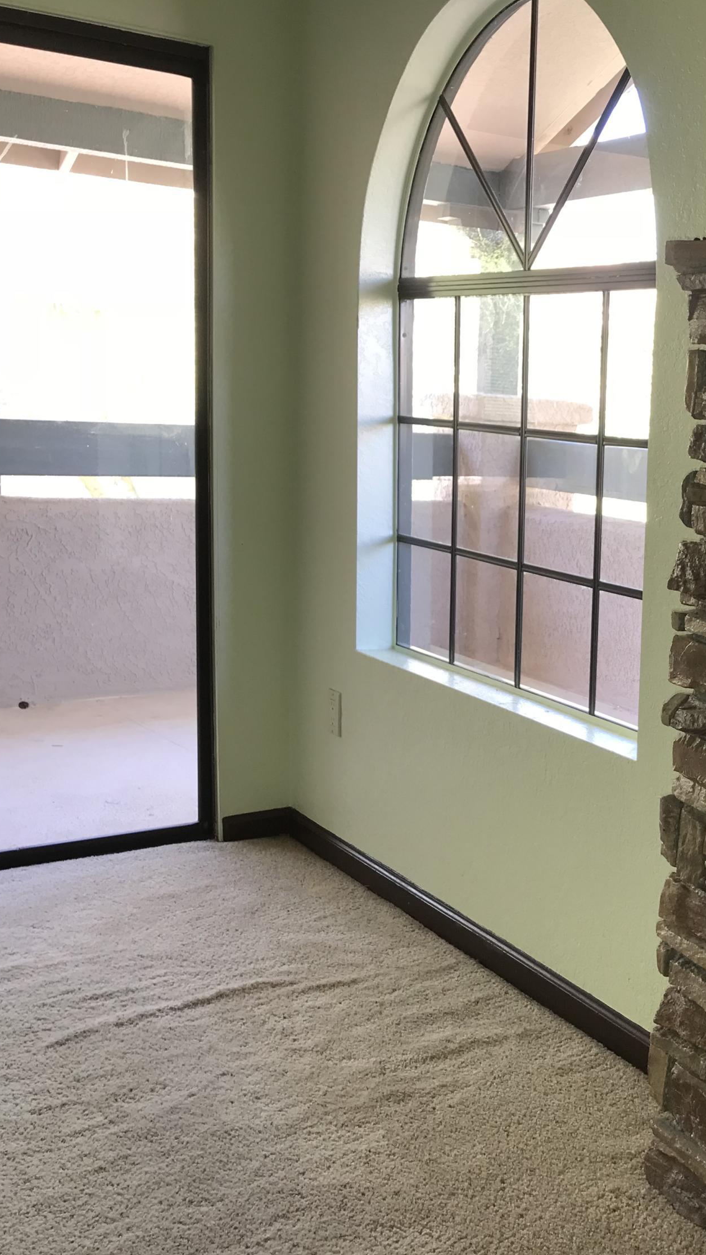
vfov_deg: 49.4
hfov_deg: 27.3
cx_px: 709
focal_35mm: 41
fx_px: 1364
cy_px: 630
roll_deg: -2.9
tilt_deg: -10.1
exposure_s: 1/41
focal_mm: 3.99
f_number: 1.8
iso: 20
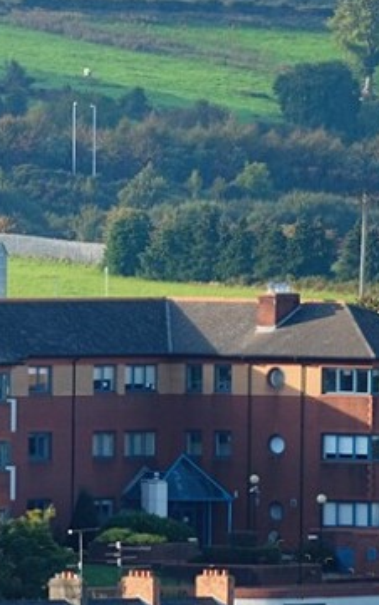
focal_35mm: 1149
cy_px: 278
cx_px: -77
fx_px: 18966
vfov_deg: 1.8
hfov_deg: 1.1
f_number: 5.2
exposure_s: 1/340
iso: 200
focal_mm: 301.1
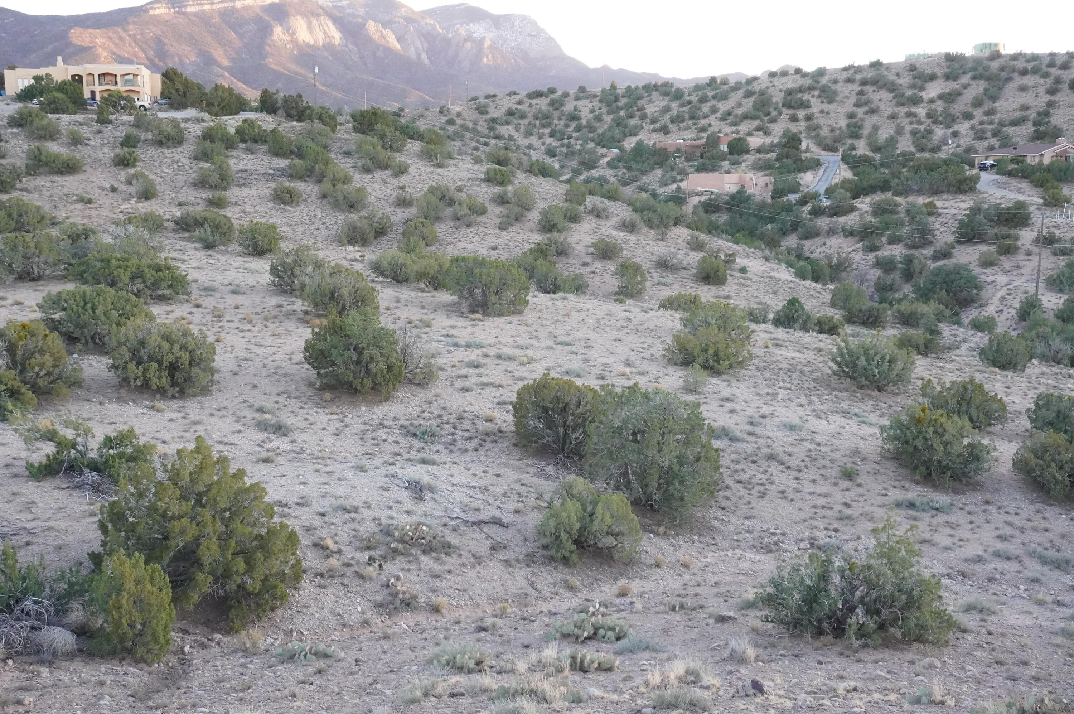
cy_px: 357
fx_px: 1073
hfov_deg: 53.2
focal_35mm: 36
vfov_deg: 36.8
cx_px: 537
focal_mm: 24
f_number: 8
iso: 8000
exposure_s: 1/320
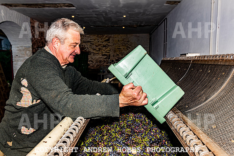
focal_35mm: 26
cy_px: 78
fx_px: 169
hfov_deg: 69.4
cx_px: 122
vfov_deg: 49.6
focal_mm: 24
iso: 64
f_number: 5.6
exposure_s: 1/200
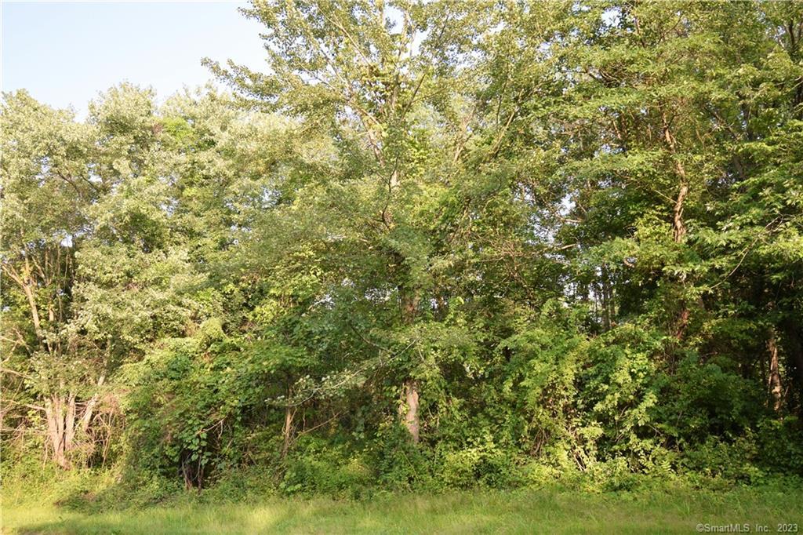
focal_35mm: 30
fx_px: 669
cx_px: 402
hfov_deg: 61.9
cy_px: 268
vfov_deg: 43.6
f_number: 5.6
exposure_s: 1/125
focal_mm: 20
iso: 200
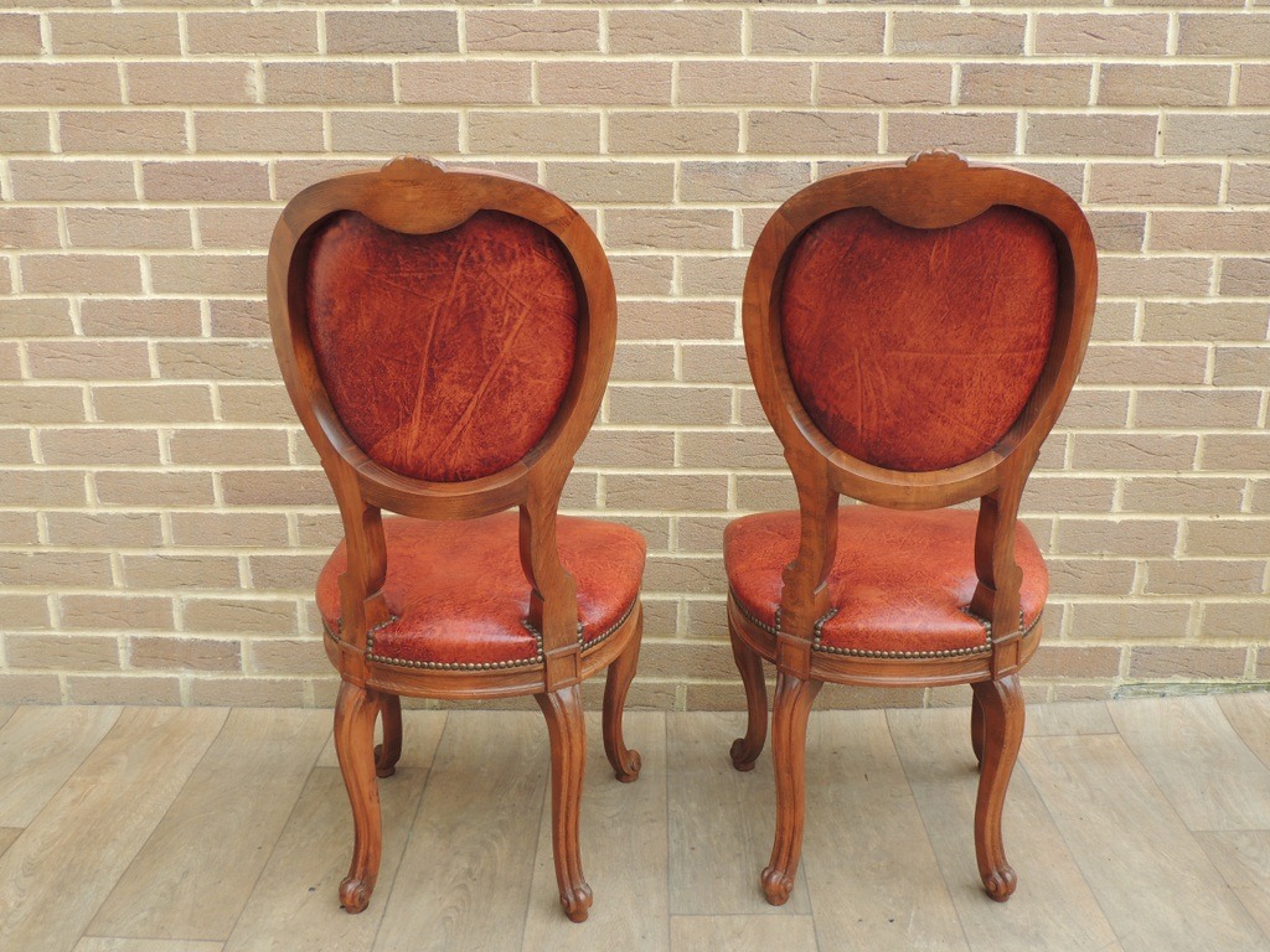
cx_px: 635
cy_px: 476
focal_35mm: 33
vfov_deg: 42.9
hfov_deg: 55.4
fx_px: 1211
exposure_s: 1/100
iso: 100
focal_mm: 5.8
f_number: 3.2
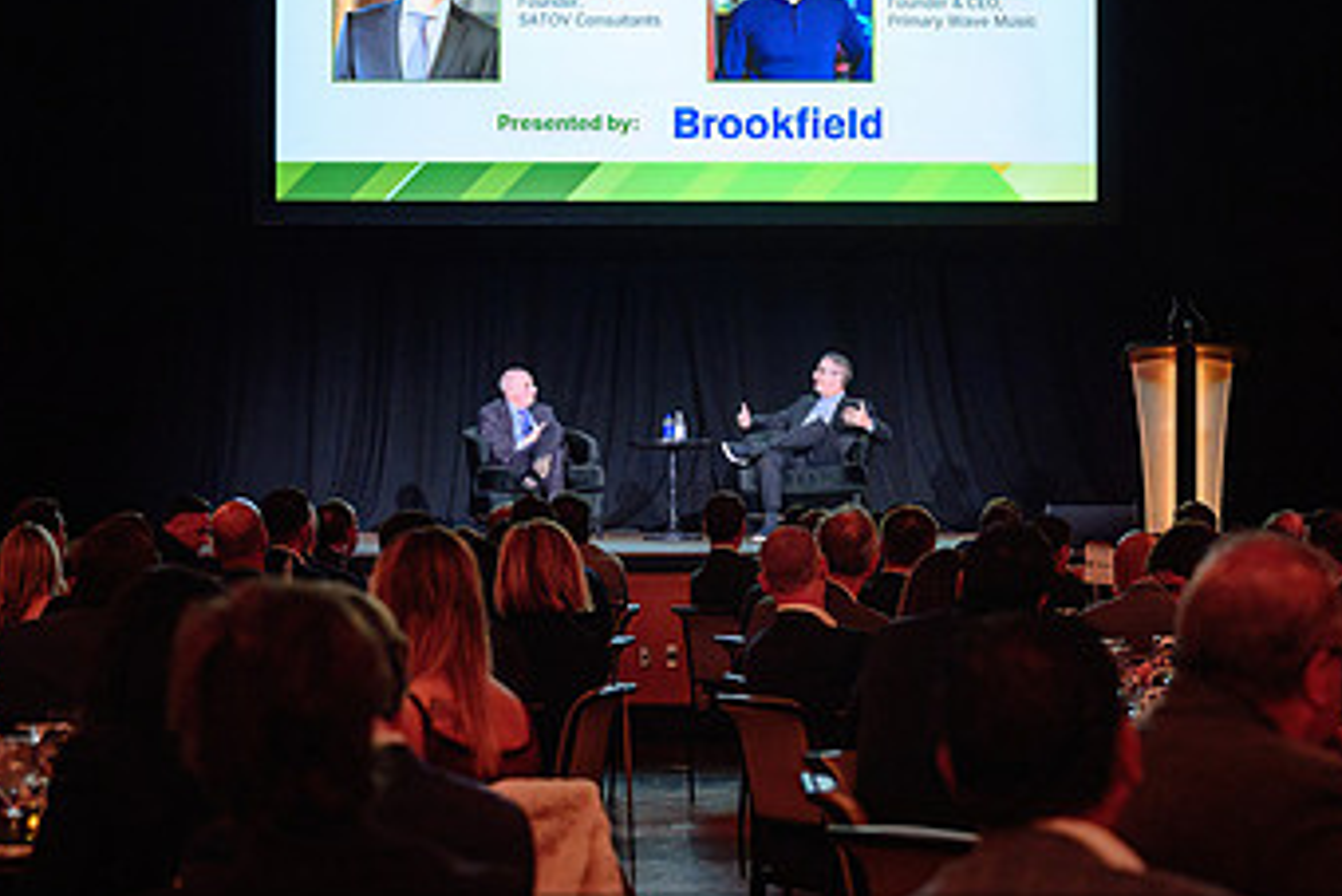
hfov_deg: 22.1
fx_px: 3431
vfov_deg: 14.9
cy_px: 484
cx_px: 707
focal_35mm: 92
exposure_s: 1/100
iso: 1600
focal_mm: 54
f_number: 3.2
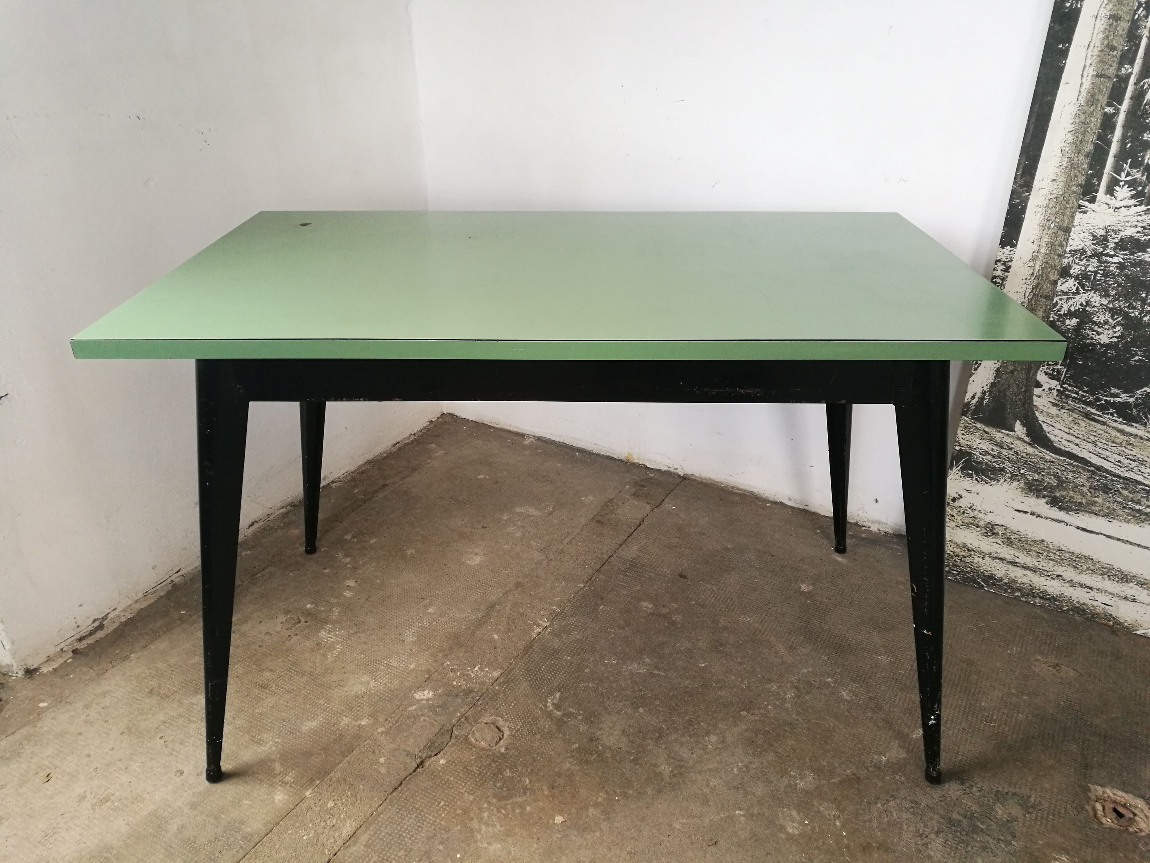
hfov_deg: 65.3
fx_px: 897
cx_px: 575
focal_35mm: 27
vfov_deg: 51.4
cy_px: 432
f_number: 2.2
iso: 160
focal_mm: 4.5
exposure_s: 1/60
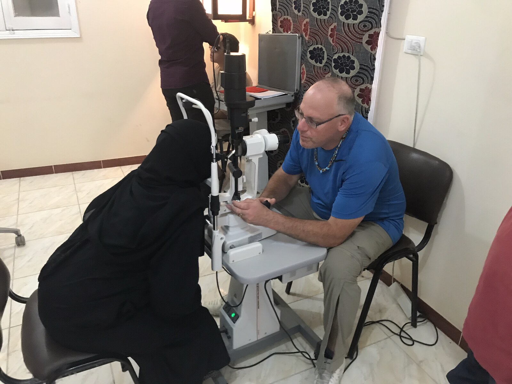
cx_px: 256
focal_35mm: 28
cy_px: 192
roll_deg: -2.0
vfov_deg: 49.7
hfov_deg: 63.4
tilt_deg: -24.1
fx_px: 414
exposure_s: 1/14
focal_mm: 3.99
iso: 100
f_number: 1.8
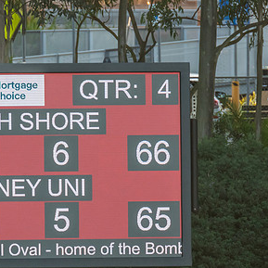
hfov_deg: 1.7
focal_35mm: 1017
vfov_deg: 1.7
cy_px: 163
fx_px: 8908
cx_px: 26
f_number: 5.6
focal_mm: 500
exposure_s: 1/1250
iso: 1800
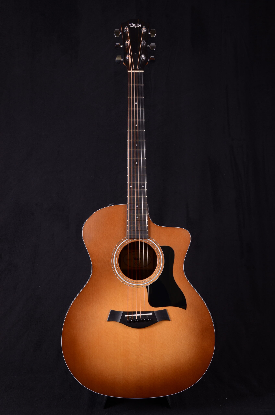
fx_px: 483
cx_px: 138
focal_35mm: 42
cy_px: 208
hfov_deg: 31.8
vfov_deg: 46.5
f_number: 13
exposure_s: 1/200
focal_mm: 28
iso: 200
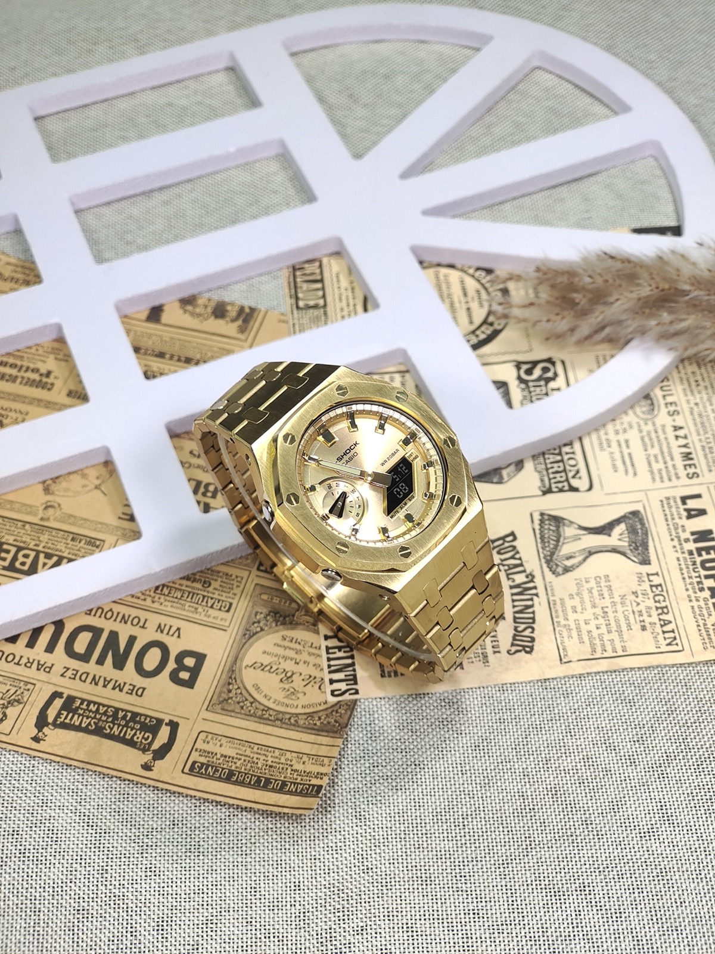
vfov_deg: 38.2
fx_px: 1377
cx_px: 358
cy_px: 477
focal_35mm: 50
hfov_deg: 29.1
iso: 60
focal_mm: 7.55
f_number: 2.08
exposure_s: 1/100
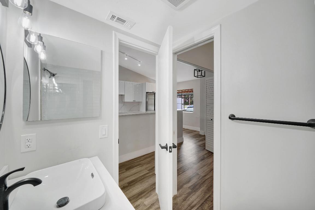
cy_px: 105
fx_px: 114
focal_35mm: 13
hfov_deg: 108.3
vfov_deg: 85.4
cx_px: 158
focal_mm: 13
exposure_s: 1/3.33
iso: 250
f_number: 16
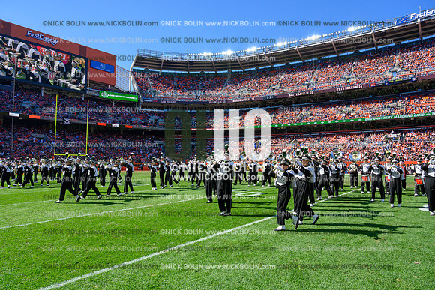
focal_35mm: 24
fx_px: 290
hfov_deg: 73.7
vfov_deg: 53.2
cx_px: 218
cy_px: 145
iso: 1000
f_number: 8
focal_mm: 24
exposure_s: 1/2500
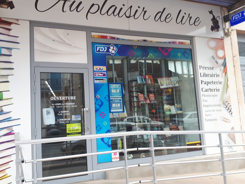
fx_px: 234
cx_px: 112
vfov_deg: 42.8
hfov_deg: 55.3
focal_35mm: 33
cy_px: 79
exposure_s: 1/233
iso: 40
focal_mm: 3.6
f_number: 1.9
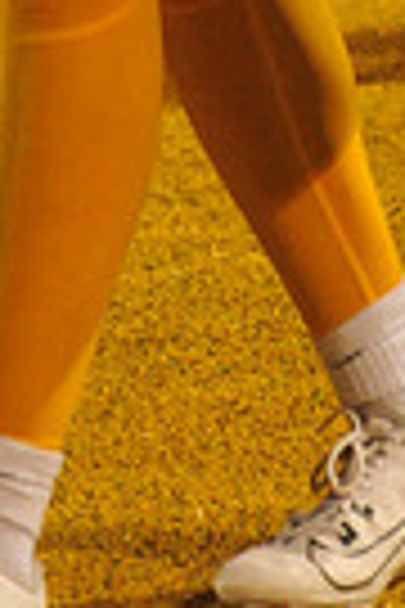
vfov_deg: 2.4
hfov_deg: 1.6
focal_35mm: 858
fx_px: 14478
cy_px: -694
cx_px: 58
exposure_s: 1/320
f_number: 5
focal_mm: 200
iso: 6400
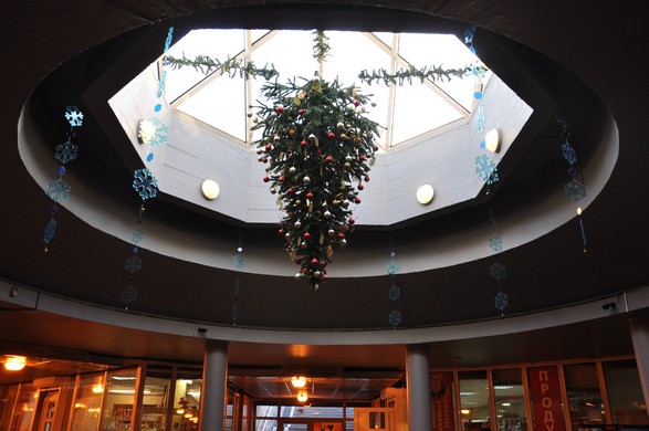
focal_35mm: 32
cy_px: 216
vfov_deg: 41.6
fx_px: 567
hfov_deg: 59.5
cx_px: 324
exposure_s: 1/30
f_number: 5.6
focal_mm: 21
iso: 280
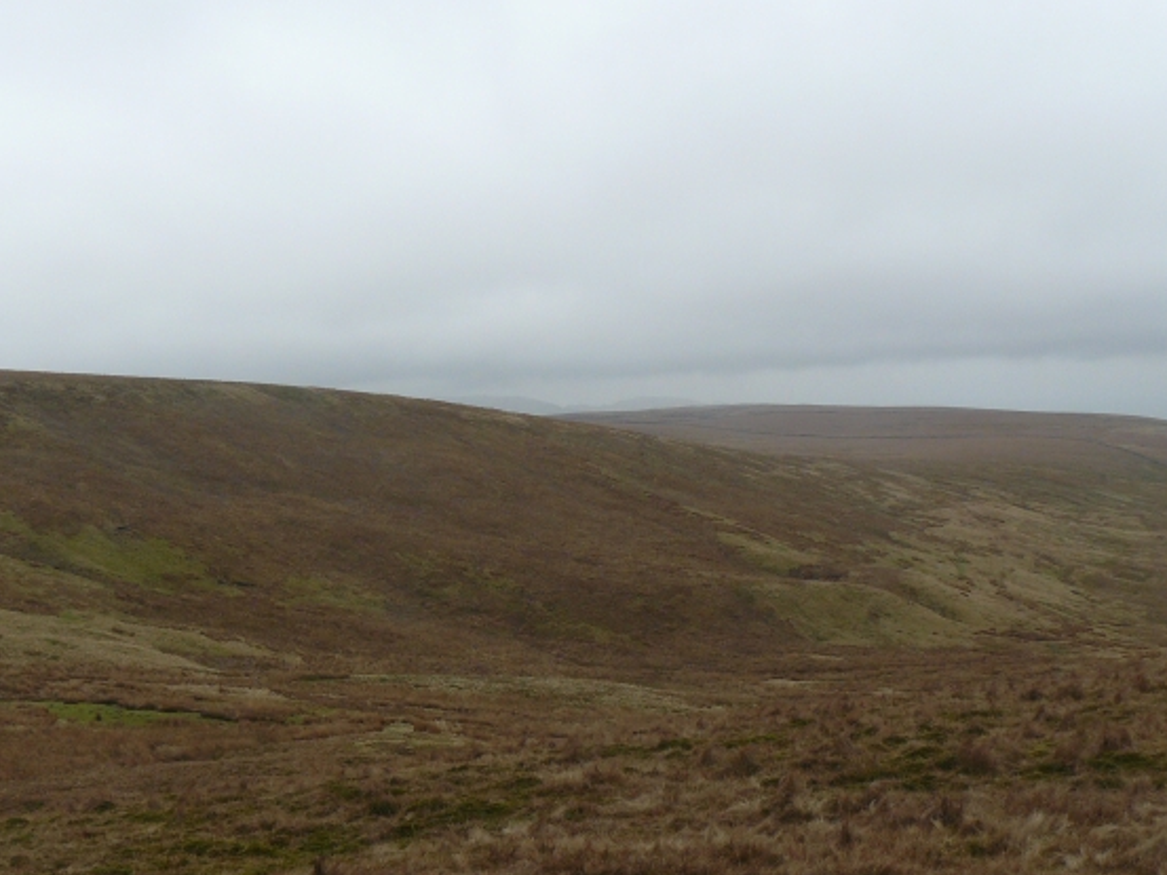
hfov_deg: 37.6
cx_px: 359
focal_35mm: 50
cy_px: 502
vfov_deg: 29.1
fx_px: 1686
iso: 100
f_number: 4.5
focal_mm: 6
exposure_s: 1/250
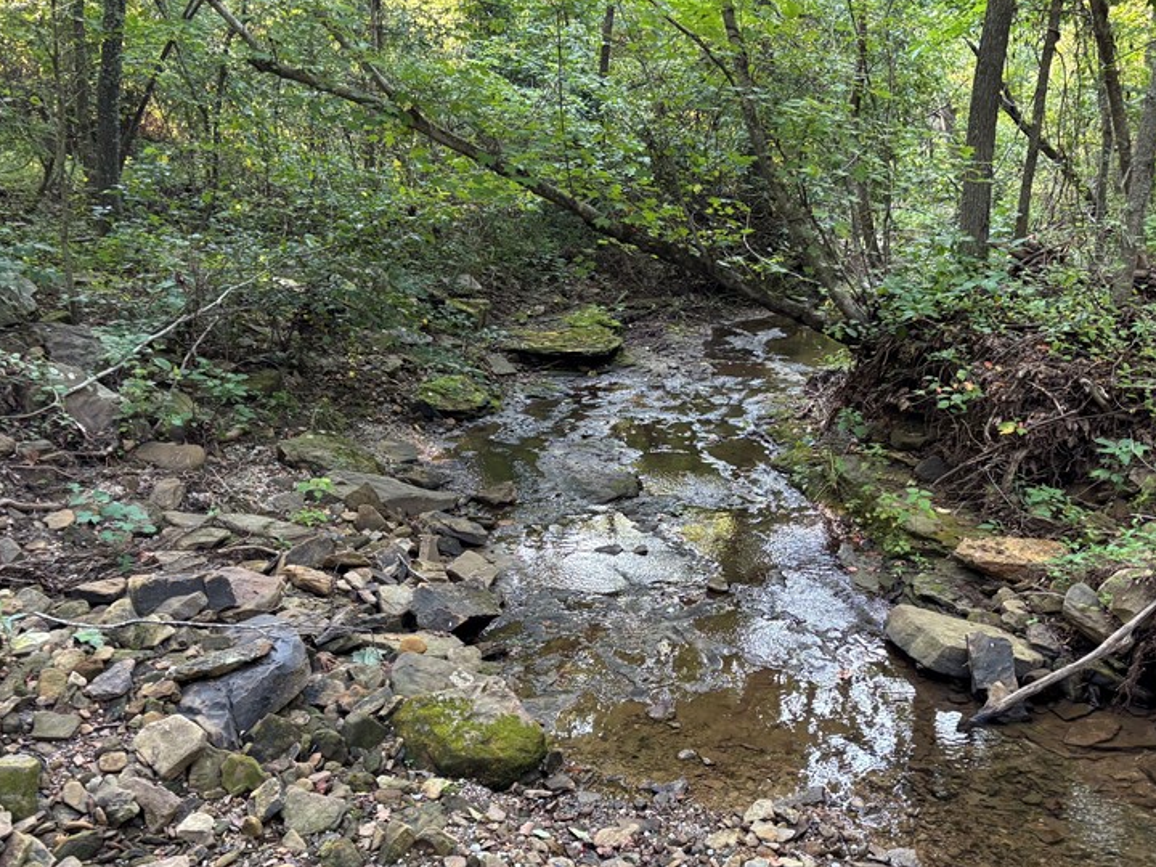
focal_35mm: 37
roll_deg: -1.6
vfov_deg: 38.4
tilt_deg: -20.6
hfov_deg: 50.0
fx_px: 1236
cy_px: 541
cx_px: 658
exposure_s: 1/60
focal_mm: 5.96
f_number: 1.6
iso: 160
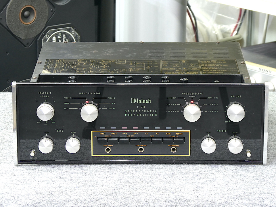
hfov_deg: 13.8
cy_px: 104
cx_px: 138
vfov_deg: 10.4
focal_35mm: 143
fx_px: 1140
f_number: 5.4
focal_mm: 25.6
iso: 100
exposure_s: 1.6
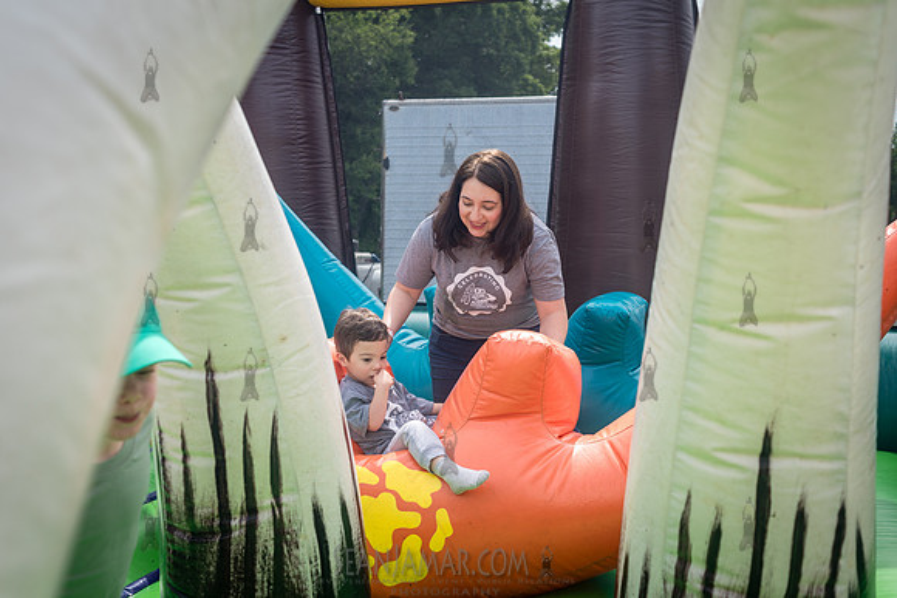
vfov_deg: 37.9
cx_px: 448
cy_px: 299
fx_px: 872
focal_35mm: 35
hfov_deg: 54.4
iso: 200
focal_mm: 35
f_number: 4
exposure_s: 1/800
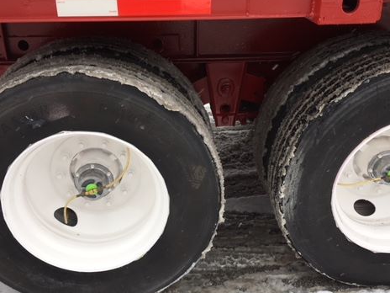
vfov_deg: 35.9
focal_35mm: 40
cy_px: 165
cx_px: 202
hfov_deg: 46.8
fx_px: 451
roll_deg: +1.7
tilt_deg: -26.8
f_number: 2.2
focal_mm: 4.15
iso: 25
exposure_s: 1/262
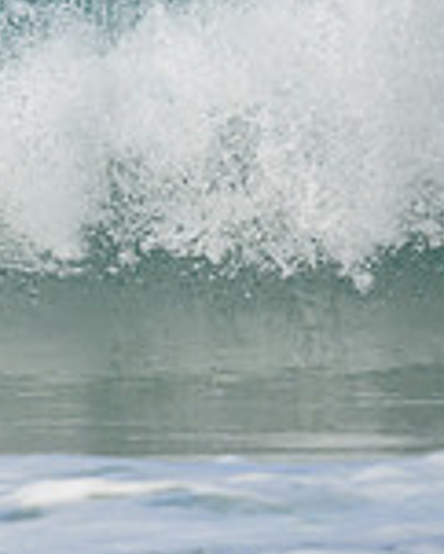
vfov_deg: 0.7
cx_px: -205
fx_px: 47292
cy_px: -39
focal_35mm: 2882
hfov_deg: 0.5
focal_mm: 800
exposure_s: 1/2500
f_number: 6.3
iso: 560
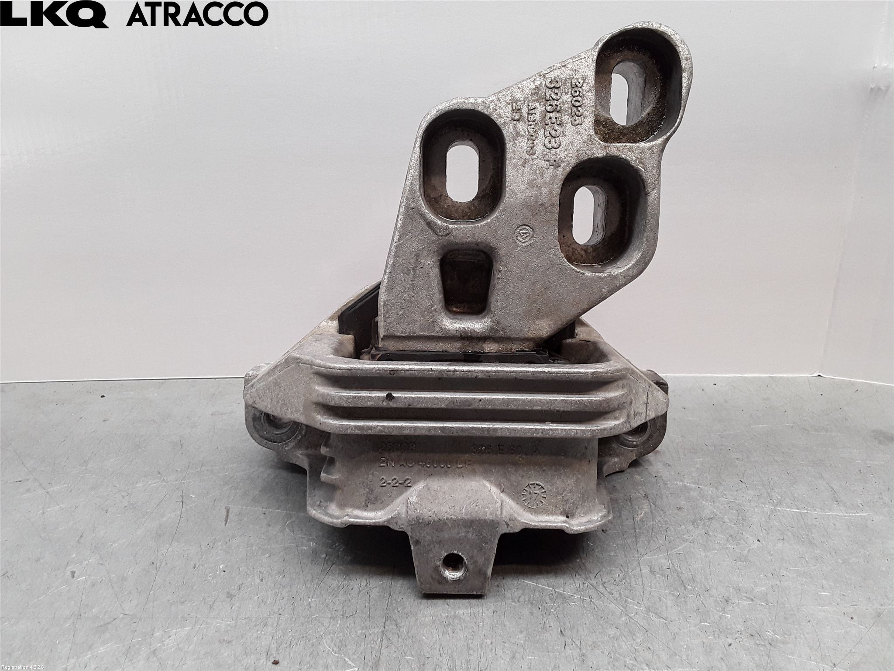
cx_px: 447
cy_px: 336
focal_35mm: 28
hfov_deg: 63.4
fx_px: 723
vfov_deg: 49.7
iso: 40
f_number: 1.9
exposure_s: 1/50
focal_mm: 2.91
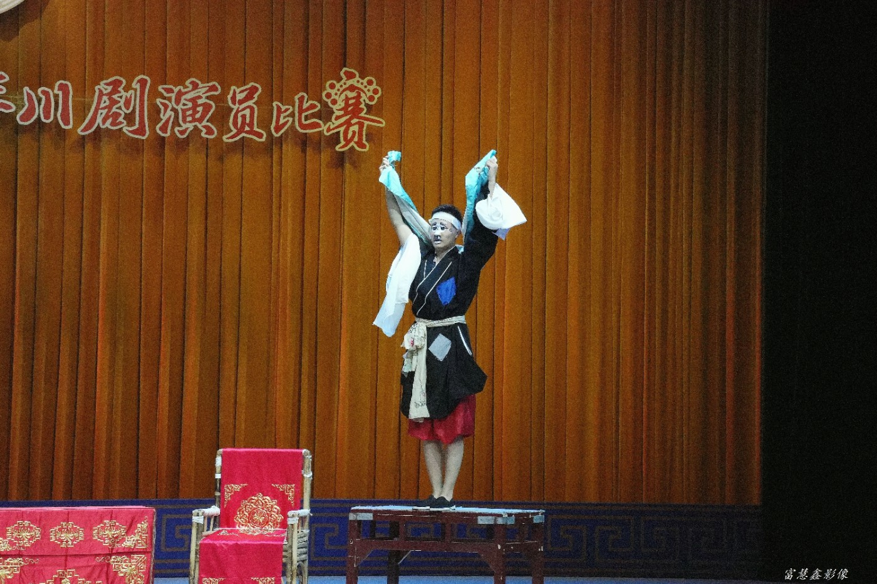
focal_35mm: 100
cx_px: 438
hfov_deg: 20.4
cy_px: 292
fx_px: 2436
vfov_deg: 13.7
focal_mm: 100
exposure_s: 1/1250
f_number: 10
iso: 12800
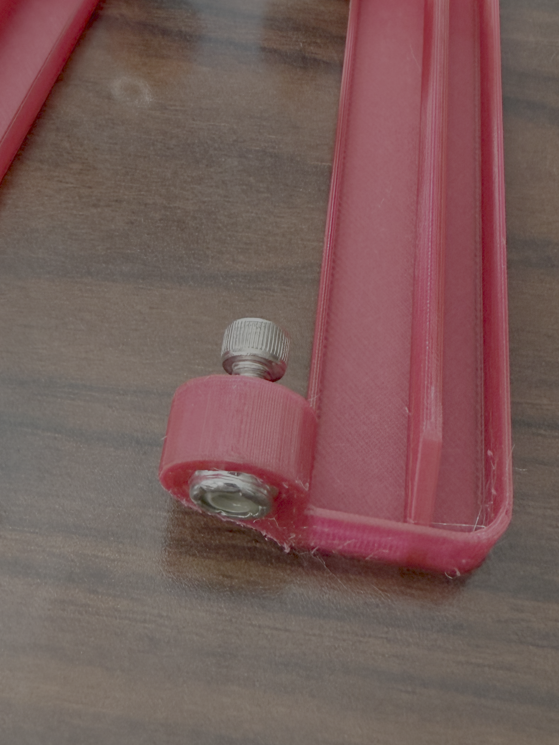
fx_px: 990
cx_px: 201
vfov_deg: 40.2
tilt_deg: -48.5
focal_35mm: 46
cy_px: 199
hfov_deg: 31.3
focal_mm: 2.22
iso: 250
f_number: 2.2
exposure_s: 1/60
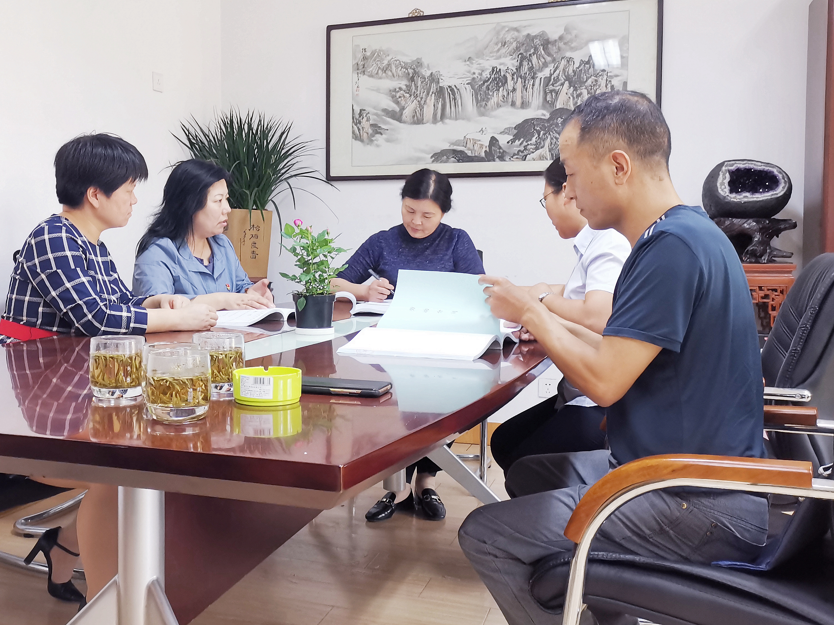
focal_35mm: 36
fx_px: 867
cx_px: 302
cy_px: 277
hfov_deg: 50.7
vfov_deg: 39.6
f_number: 1.8
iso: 200
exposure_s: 1/50
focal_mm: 4.75
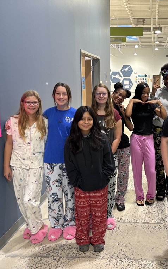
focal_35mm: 37
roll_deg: -0.7
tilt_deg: -12.0
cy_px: 134
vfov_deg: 52.7
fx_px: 271
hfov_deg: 33.4
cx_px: 135
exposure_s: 1/60
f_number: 1.6
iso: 80
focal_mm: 5.96
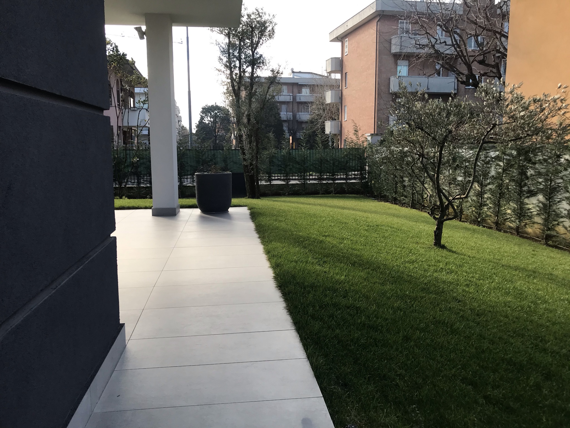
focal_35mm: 28
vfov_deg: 49.7
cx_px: 285
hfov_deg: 63.4
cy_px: 214
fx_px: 461
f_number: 1.8
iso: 20
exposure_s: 1/526
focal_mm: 3.99
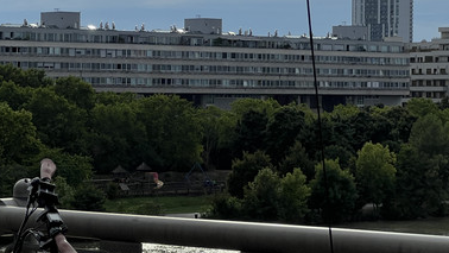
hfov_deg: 15.1
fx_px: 1691
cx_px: 153
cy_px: 94
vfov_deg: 8.6
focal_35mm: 142
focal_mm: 9
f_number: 2.8
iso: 32
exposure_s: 1/605
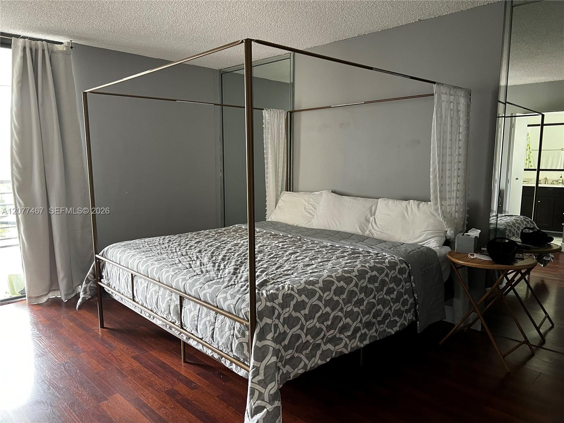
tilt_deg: -7.7
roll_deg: +0.1
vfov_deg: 53.1
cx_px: 282
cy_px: 212
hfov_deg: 67.3
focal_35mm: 26
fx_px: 424
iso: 200
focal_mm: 5.7
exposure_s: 1/60
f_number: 1.5
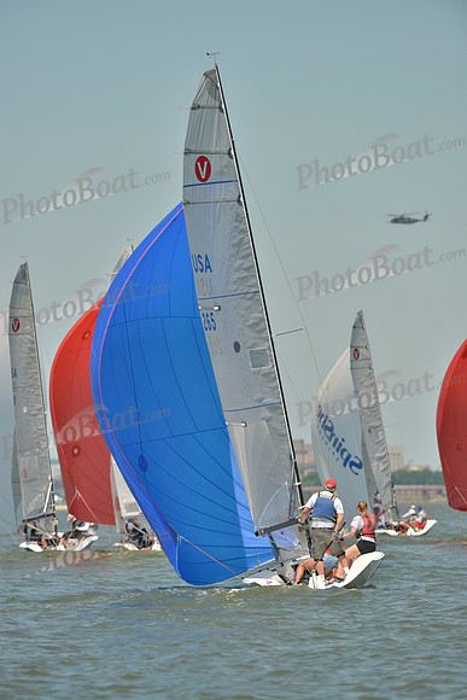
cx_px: 234
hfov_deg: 3.8
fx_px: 7000
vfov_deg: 5.7
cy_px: 350
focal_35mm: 360
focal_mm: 360
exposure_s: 1/1250
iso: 200
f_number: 6.3
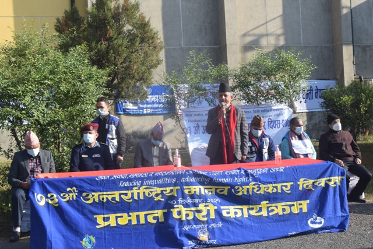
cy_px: 124
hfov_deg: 41.1
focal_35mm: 48
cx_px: 186
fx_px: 497
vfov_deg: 28.1
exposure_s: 1/250
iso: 200
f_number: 8
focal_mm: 32
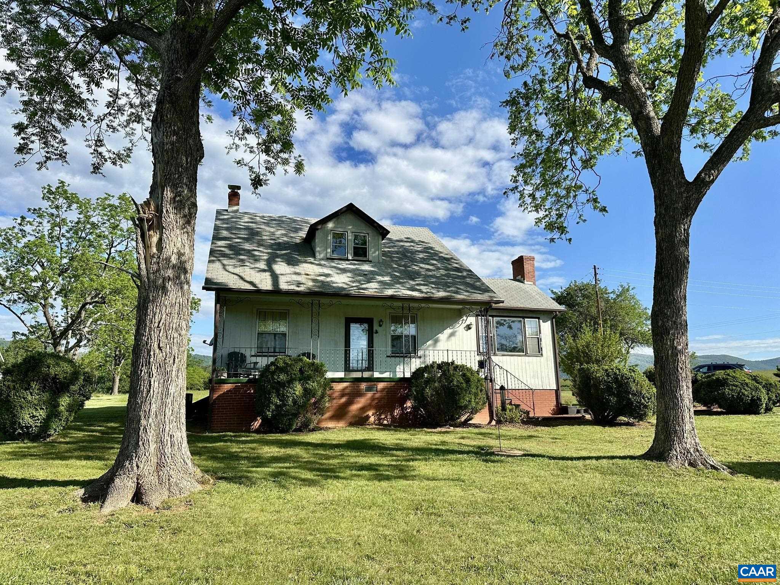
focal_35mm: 24
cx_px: 390
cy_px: 292
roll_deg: +0.5
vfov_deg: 56.8
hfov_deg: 71.6
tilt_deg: +12.2
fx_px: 541
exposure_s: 1/3861
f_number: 1.78
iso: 80
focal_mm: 6.86
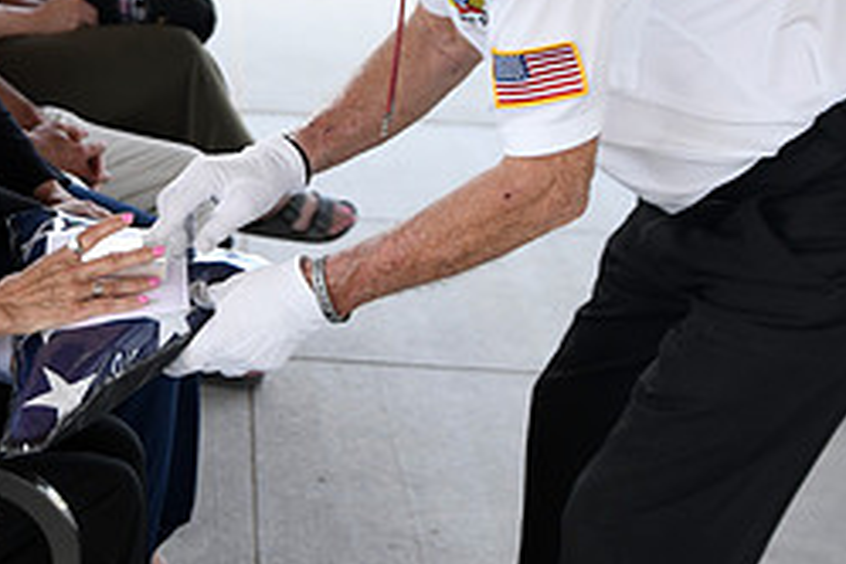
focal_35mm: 84
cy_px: 117
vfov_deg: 16.2
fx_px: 1974
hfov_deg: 23.6
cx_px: 95
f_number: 2.8
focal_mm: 36
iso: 1600
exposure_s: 1/5000
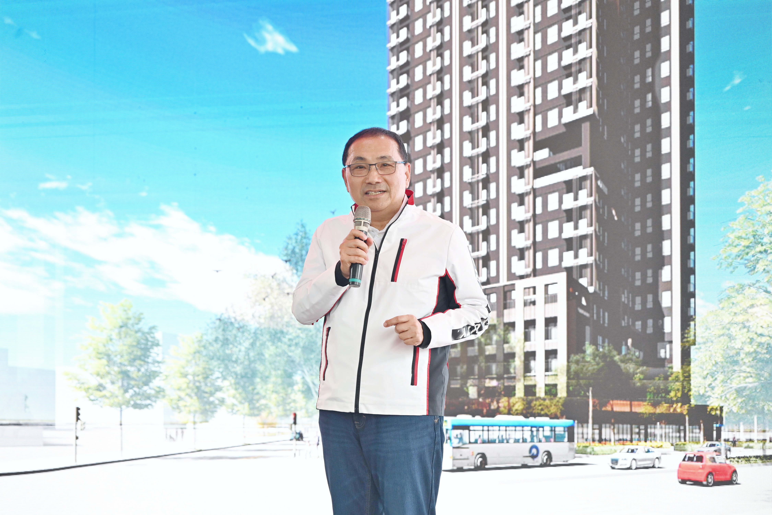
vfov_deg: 11.4
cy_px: 258
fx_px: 2573
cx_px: 386
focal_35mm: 120
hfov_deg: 17.1
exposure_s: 1/125
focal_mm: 120
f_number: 4
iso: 450
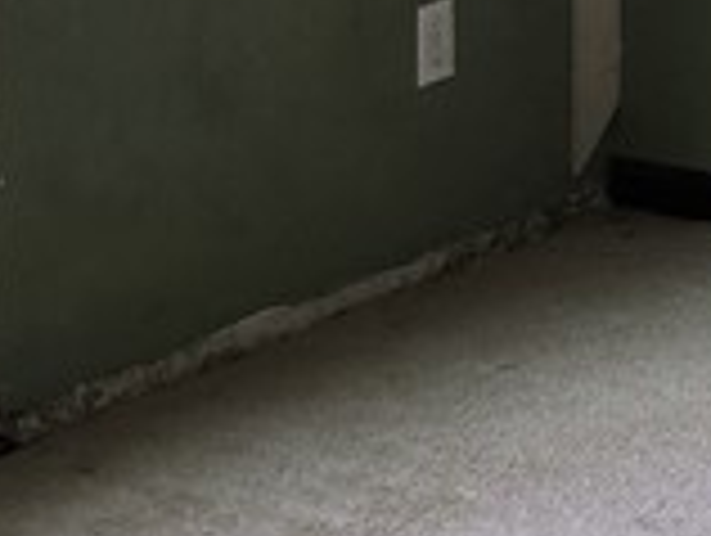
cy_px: -721
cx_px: 1282
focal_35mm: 149
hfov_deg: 12.1
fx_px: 3065
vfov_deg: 9.1
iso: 80
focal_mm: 6.3
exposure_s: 1/60
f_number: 1.7
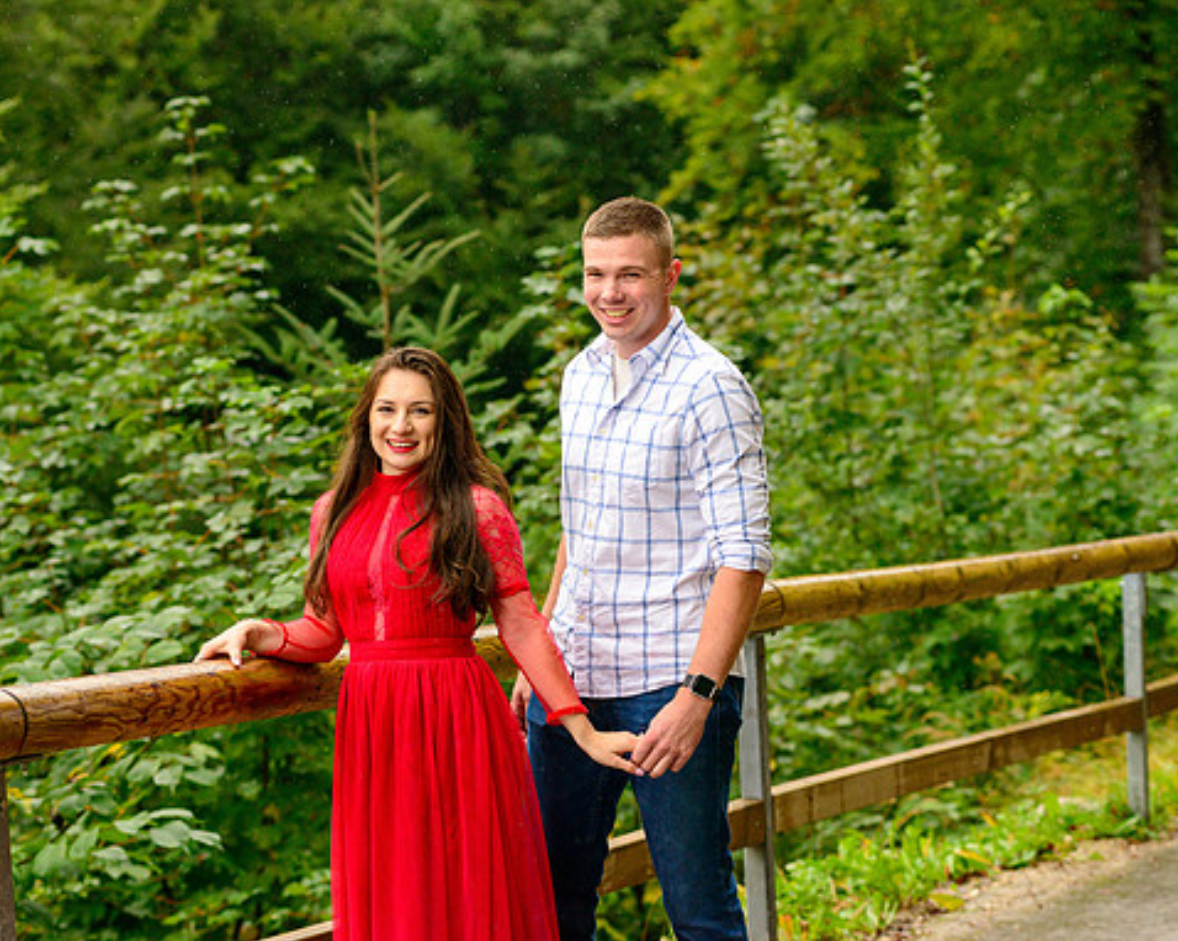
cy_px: 472
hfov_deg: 16.9
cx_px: 569
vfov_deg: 13.5
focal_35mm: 114
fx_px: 3973
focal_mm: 100
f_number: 4.5
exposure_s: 1/1600
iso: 800
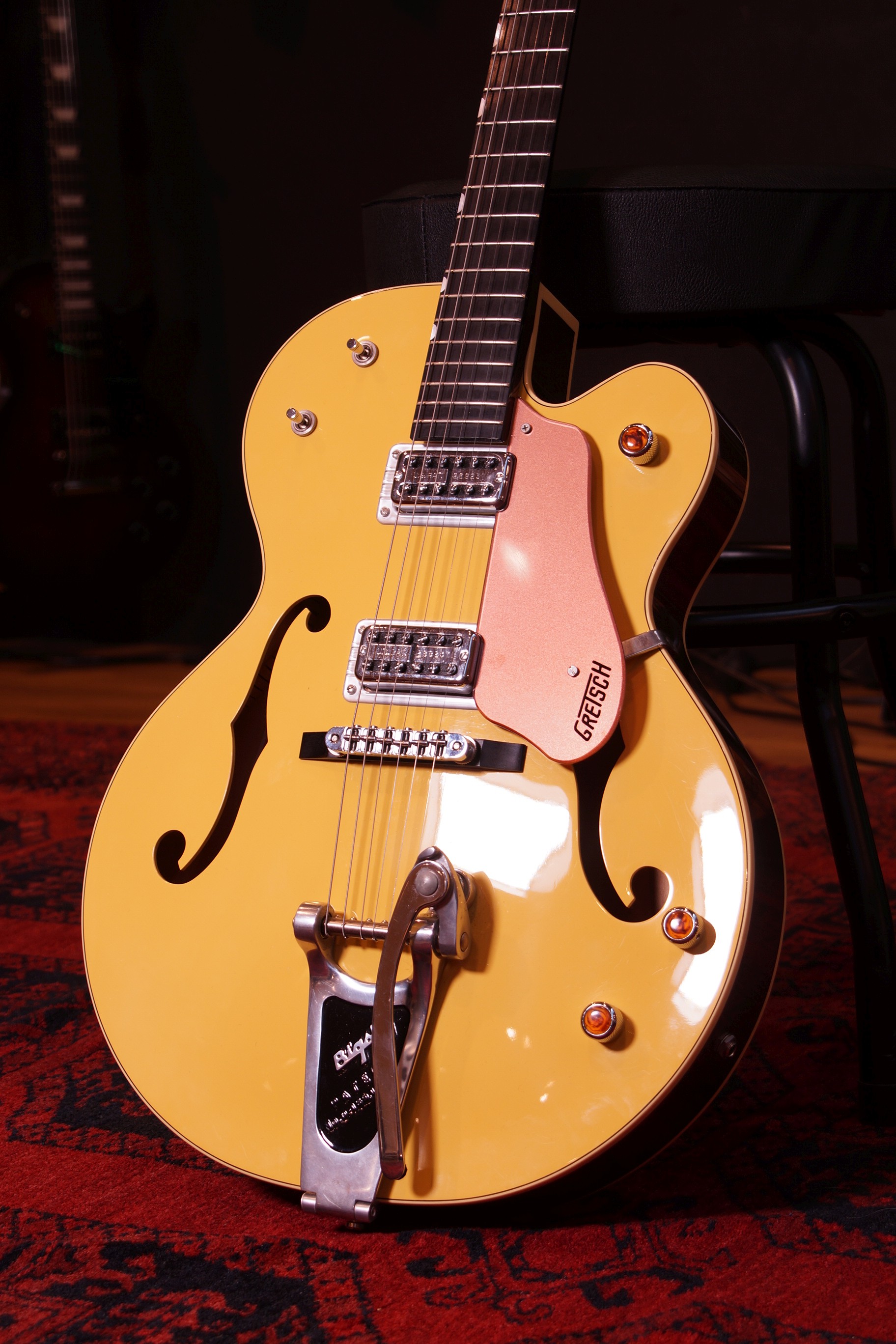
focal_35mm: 75
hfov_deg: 18.2
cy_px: 672
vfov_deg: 27.0
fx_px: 2800
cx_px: 448
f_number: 5.6
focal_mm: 50
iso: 100
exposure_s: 1/13
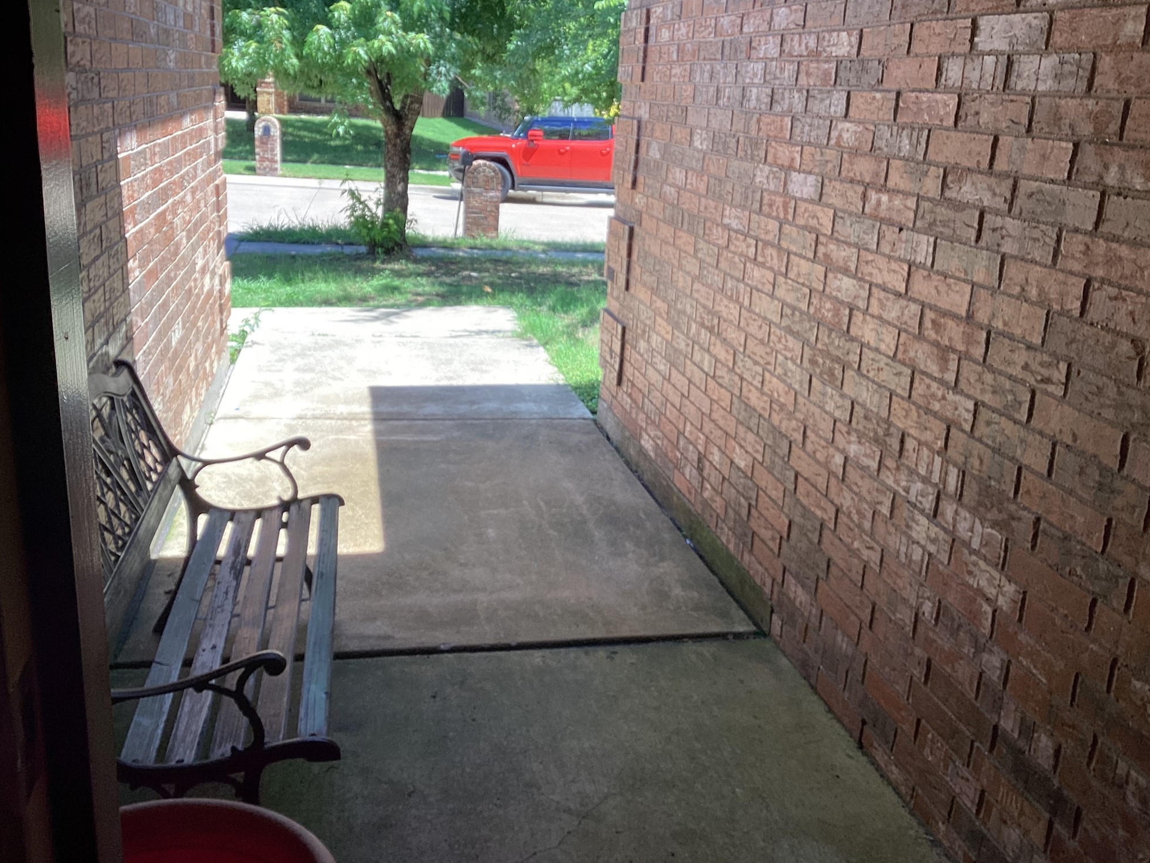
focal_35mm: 32
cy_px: 422
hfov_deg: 56.8
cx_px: 569
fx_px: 1063
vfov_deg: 44.2
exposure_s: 1/130
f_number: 2.4
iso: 25
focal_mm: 3.3
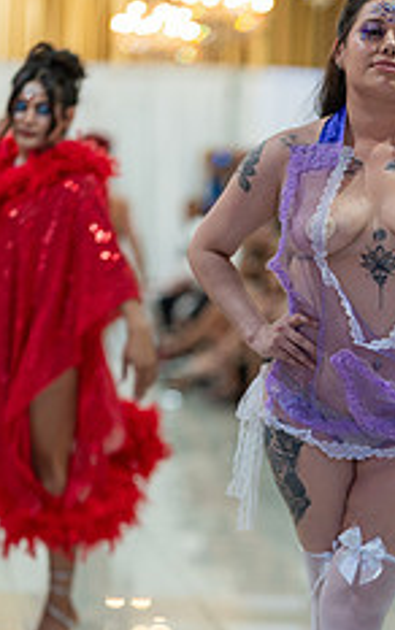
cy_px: 511
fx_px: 2871
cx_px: 349
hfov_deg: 7.8
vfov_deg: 12.5
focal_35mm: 167
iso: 160
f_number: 1.4
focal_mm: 85
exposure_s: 1/160
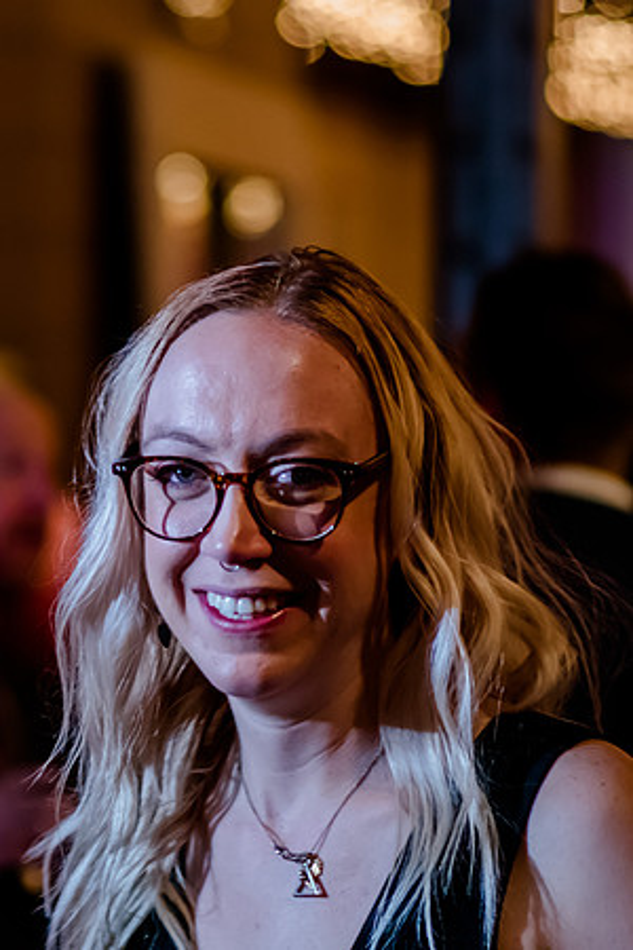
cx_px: 191
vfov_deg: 8.7
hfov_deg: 5.8
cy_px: 474
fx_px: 6259
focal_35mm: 237
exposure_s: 1/160
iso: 4000
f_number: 2.8
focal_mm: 105
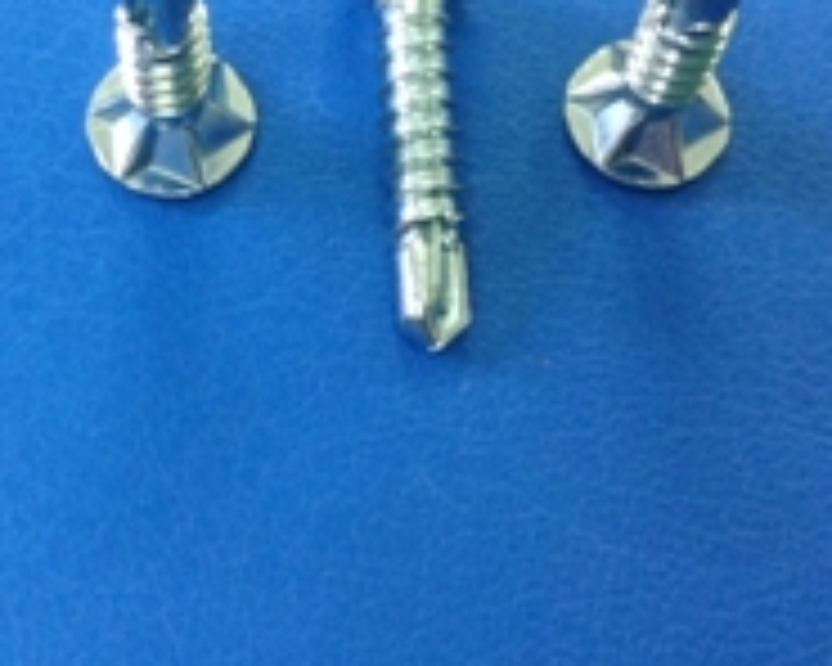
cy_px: 146
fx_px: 1921
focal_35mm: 78
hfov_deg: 24.4
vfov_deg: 19.5
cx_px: 351
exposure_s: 1/25
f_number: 2.4
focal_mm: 3.3
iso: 160
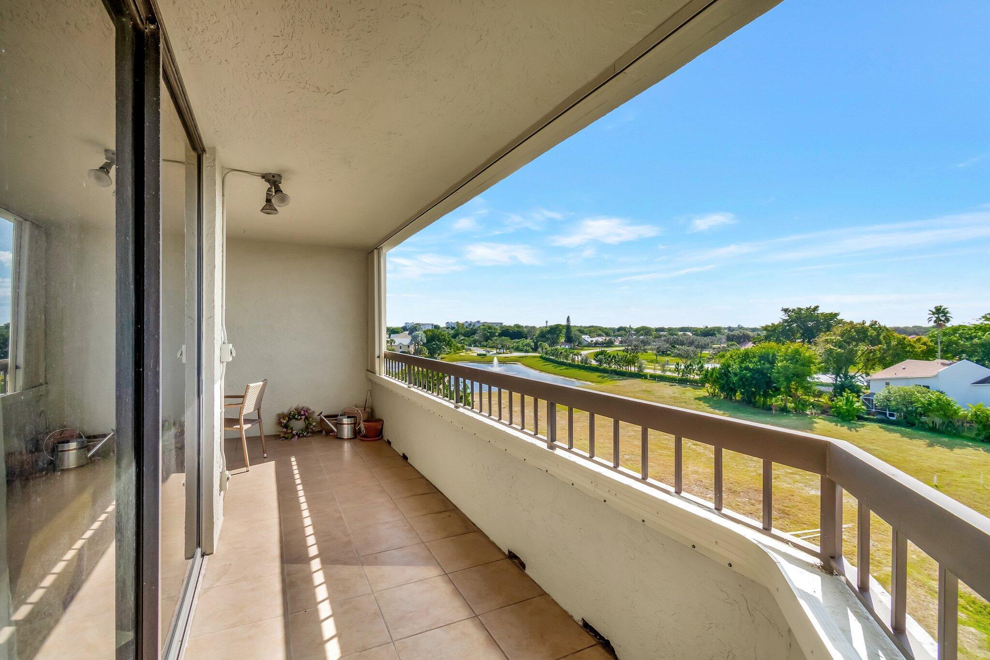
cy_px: 330
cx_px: 495
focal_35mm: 15
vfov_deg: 77.3
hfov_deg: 100.4
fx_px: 412
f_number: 8
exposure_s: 1/640
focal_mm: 10
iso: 1000
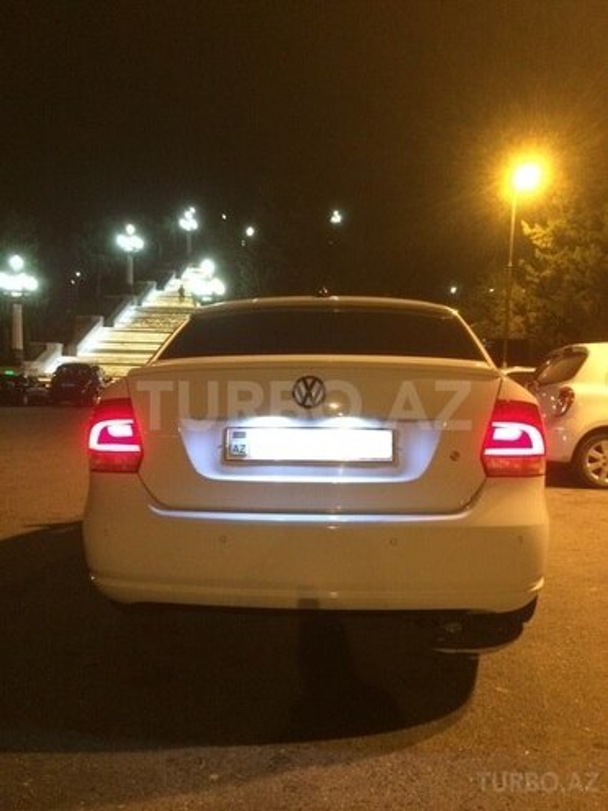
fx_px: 679
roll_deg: +0.7
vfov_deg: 61.7
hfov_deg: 48.2
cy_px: 406
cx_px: 304
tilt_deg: -3.0
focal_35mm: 29
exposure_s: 1/17
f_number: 2.2
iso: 320
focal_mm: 4.15
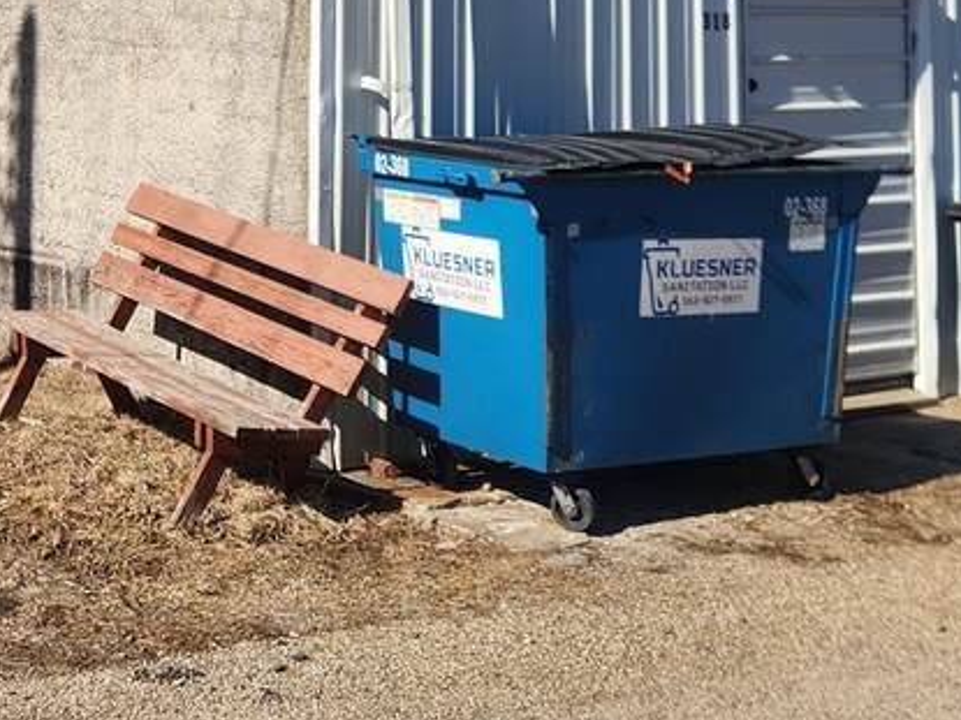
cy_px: -199
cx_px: 213
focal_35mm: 71
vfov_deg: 19.2
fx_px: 1971
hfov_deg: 27.0
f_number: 1.8
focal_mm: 5.4
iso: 20
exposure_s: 1/2116
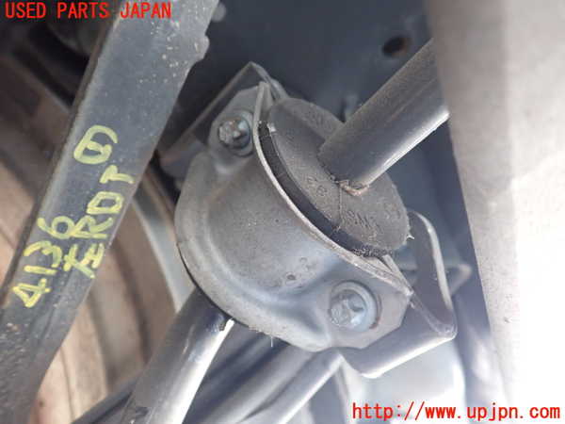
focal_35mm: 30
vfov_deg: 46.8
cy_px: 212
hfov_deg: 60.0
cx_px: 282
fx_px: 490
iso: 500
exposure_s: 1/30
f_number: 2.3
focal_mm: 5.4
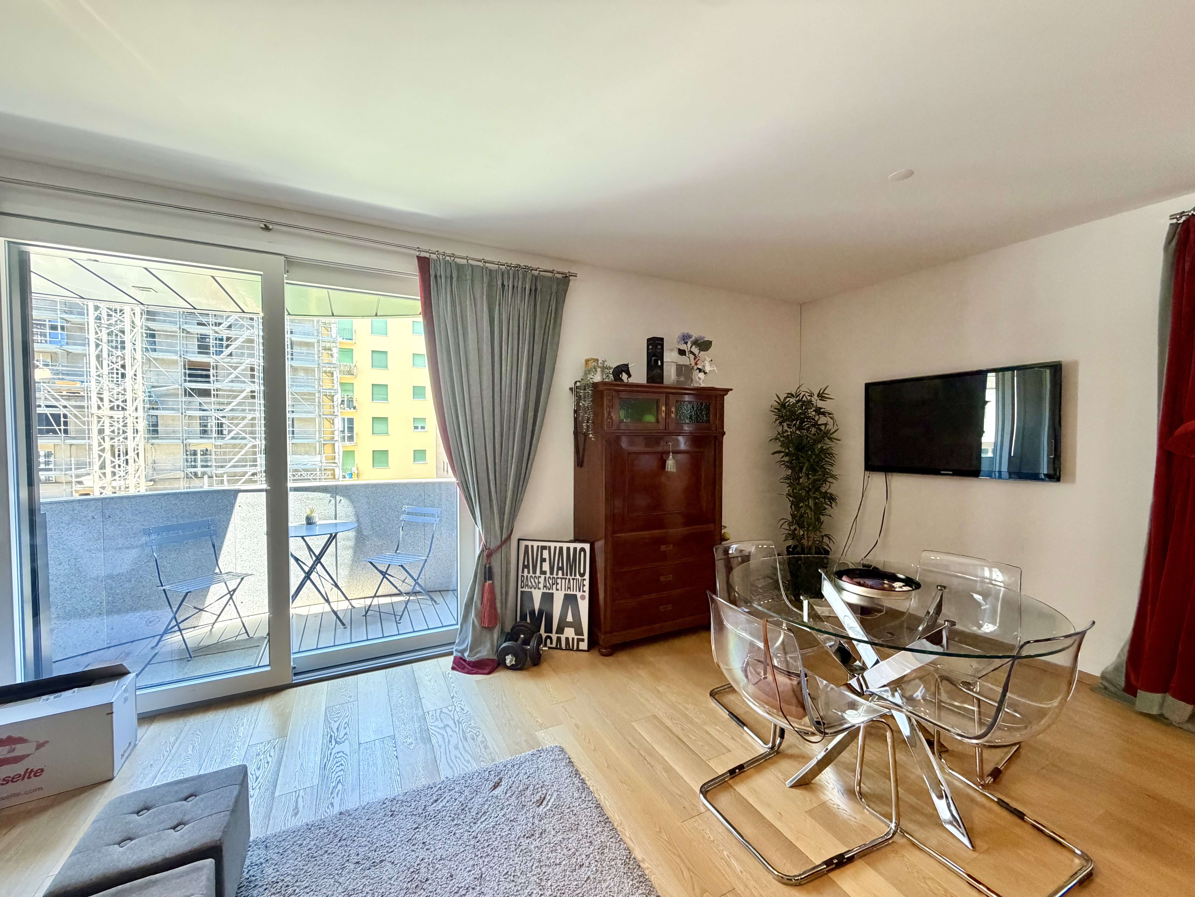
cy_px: 448
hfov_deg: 102.1
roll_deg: +0.1
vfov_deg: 85.7
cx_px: 598
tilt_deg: -1.5
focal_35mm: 14
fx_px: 483
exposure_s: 1/60
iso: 500
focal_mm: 2.22
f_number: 2.2
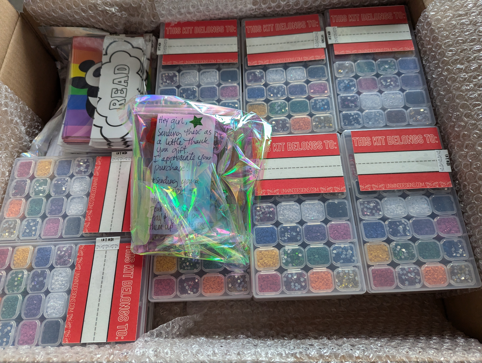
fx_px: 335
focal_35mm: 24
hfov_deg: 71.5
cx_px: 241
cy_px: 182
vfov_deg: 56.9
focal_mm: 6.81
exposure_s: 1/319
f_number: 1.85
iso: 378
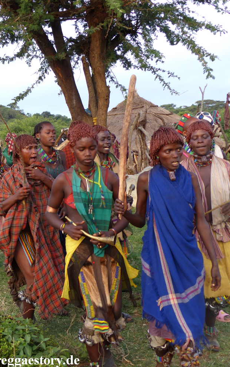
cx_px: 95
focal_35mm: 50
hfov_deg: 25.8
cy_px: 183
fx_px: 501
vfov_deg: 40.3
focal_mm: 8.4
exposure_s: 1/125
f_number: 2.8
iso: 100
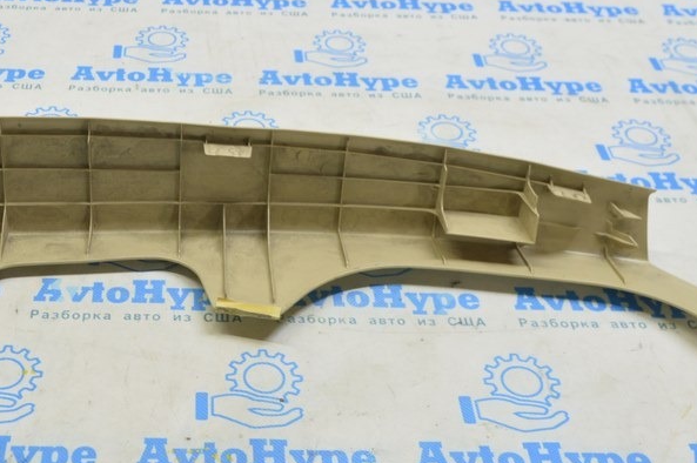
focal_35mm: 57
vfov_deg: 23.7
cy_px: 190
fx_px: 1102
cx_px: 187
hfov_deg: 34.5
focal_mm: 22
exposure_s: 1/20
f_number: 5.6
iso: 400
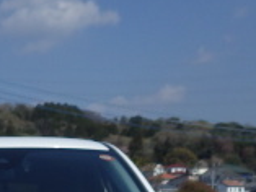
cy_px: 355
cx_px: -15
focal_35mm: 102
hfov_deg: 18.6
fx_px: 755
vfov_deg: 13.0
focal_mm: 4.5
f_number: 7.9
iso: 125
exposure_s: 1/500
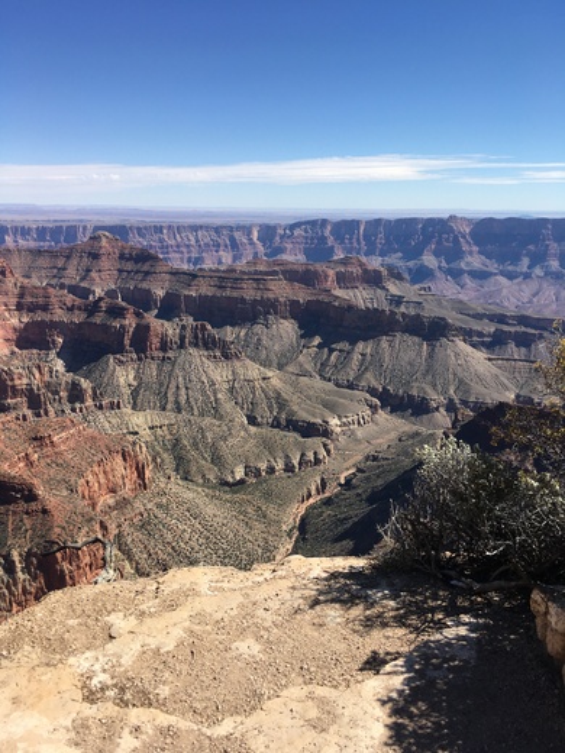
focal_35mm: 29
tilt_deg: -14.5
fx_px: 631
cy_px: 376
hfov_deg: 48.2
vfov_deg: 61.7
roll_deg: +0.0
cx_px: 282
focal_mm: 4.15
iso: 25
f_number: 2.2
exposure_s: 1/1637
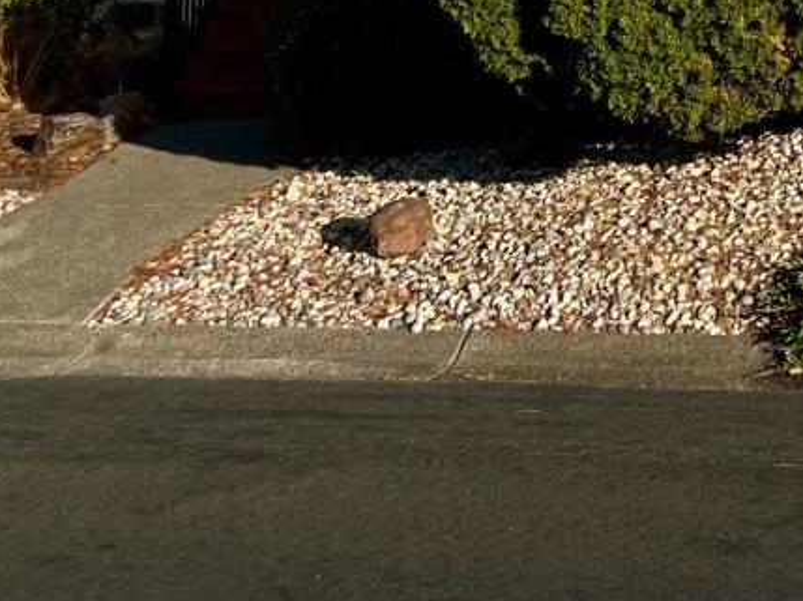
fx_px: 2109
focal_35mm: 91
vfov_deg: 14.5
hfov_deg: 20.1
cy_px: -424
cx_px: 979
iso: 50
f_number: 1.5
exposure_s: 1/5319
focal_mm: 5.7
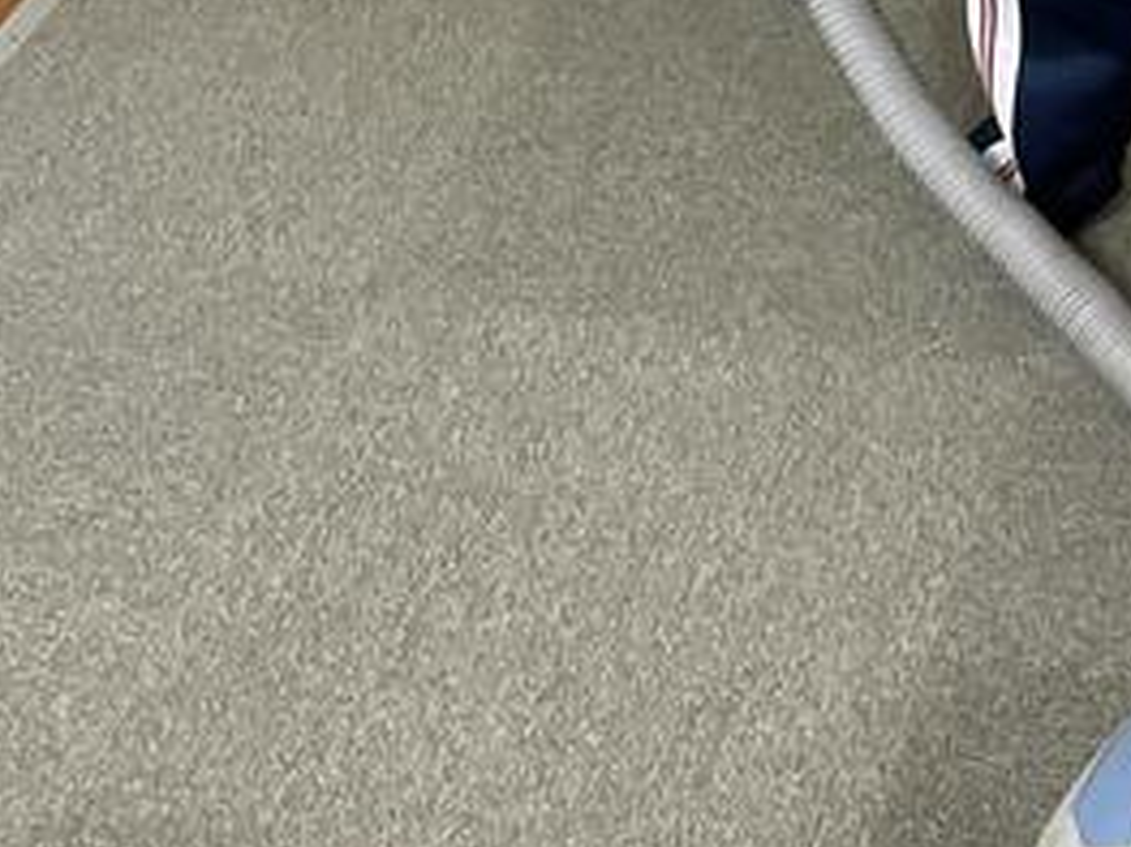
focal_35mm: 103
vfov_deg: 13.9
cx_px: 950
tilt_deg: -28.8
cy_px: -217
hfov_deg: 18.9
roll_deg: +2.9
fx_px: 3364
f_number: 1.8
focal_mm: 3
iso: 160
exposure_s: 1/50
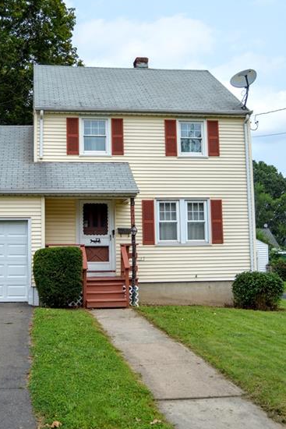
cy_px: 193
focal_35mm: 46
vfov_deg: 42.7
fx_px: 548
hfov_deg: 29.1
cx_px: 103
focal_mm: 22
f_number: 3.5
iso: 100
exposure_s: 1/1000
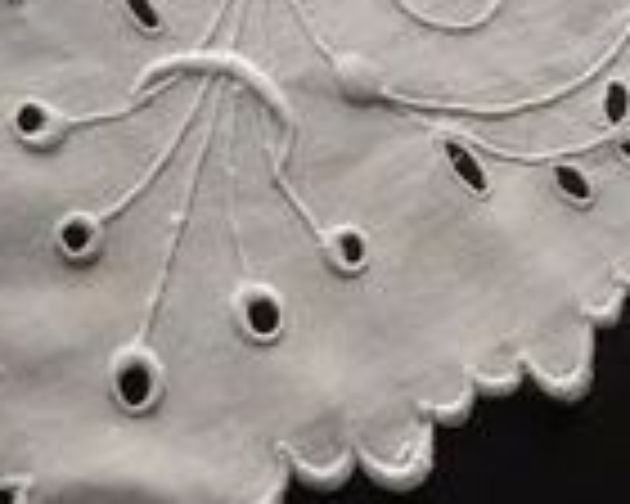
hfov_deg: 11.2
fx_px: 3188
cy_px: -364
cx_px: 666
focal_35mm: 171
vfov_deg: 8.7
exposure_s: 1/640
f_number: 2.8
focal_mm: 5.8
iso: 400
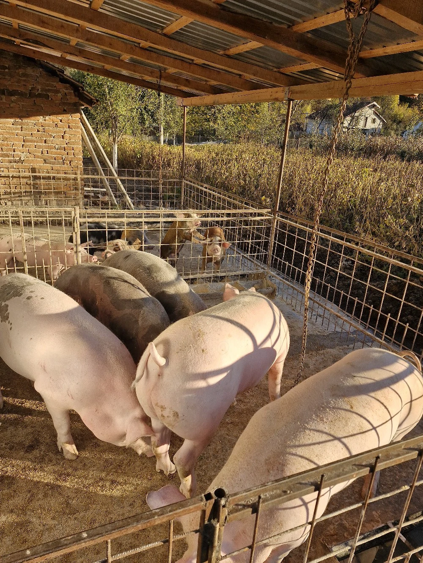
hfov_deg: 58.9
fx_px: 375
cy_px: 282
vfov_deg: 73.9
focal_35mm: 23
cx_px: 212
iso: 50
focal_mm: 5.54
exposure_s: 1/588
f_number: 1.8
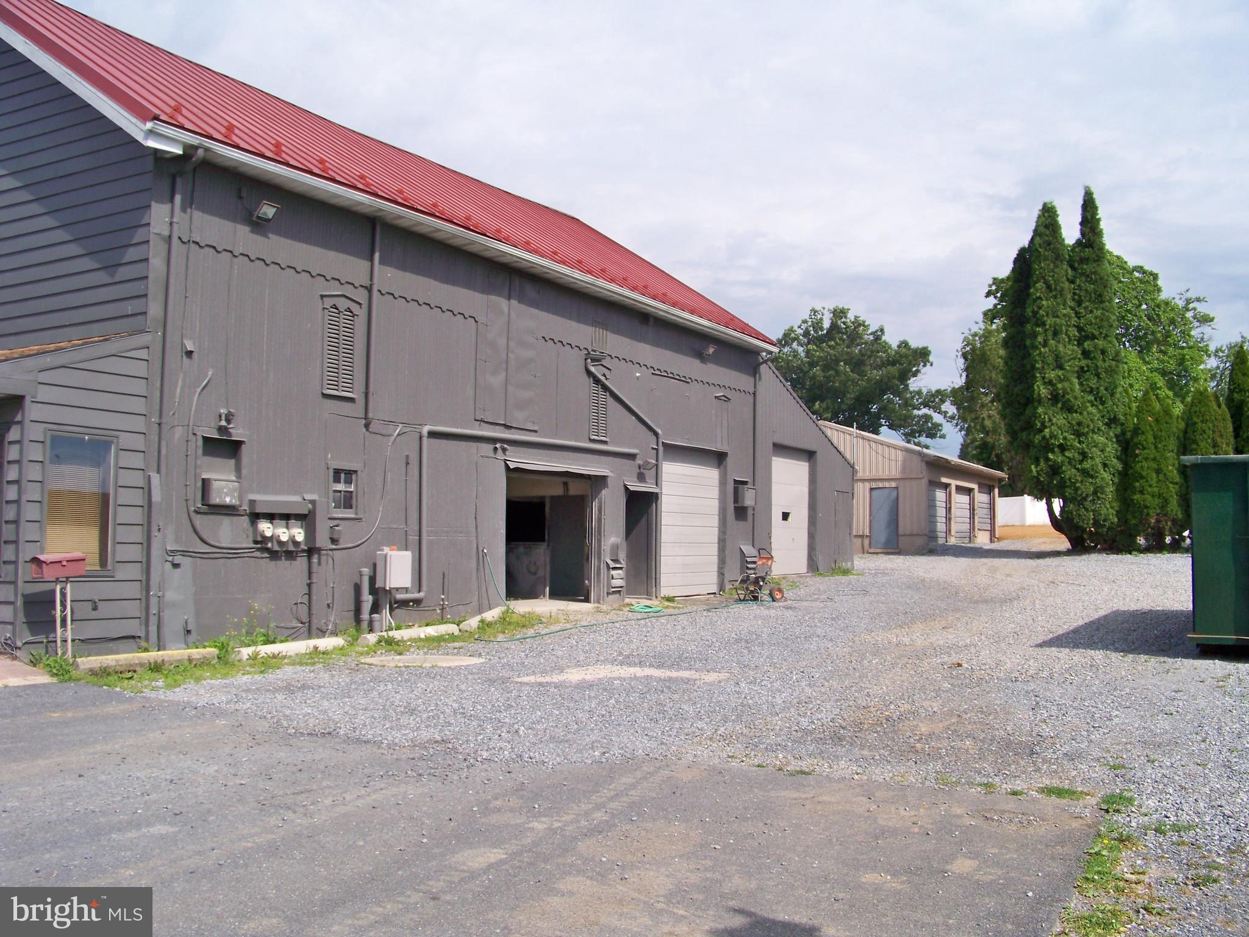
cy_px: 468
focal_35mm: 33
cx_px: 624
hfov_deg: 55.4
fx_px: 1191
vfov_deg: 42.9
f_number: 4
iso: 64
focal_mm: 5.85
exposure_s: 1/800
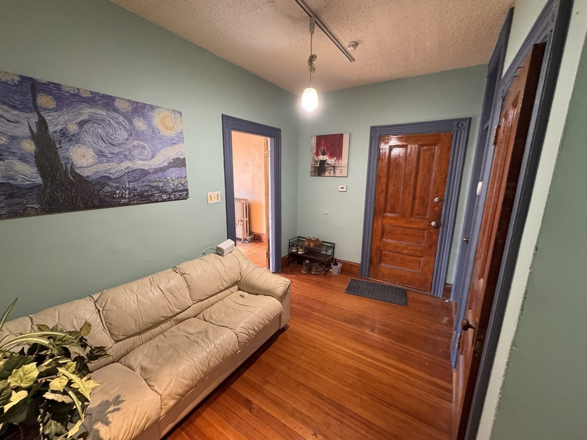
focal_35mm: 14
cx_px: 294
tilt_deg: -12.2
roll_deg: -1.3
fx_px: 237
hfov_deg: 102.1
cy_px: 220
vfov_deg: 85.7
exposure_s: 1/60
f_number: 2.2
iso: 320
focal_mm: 2.22
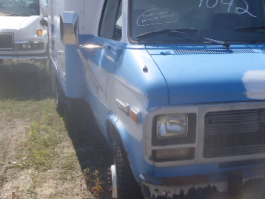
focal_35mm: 50
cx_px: 168
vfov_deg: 29.0
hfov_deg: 37.9
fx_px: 383
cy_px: 68
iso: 80
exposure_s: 1/500
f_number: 4.5
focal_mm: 5
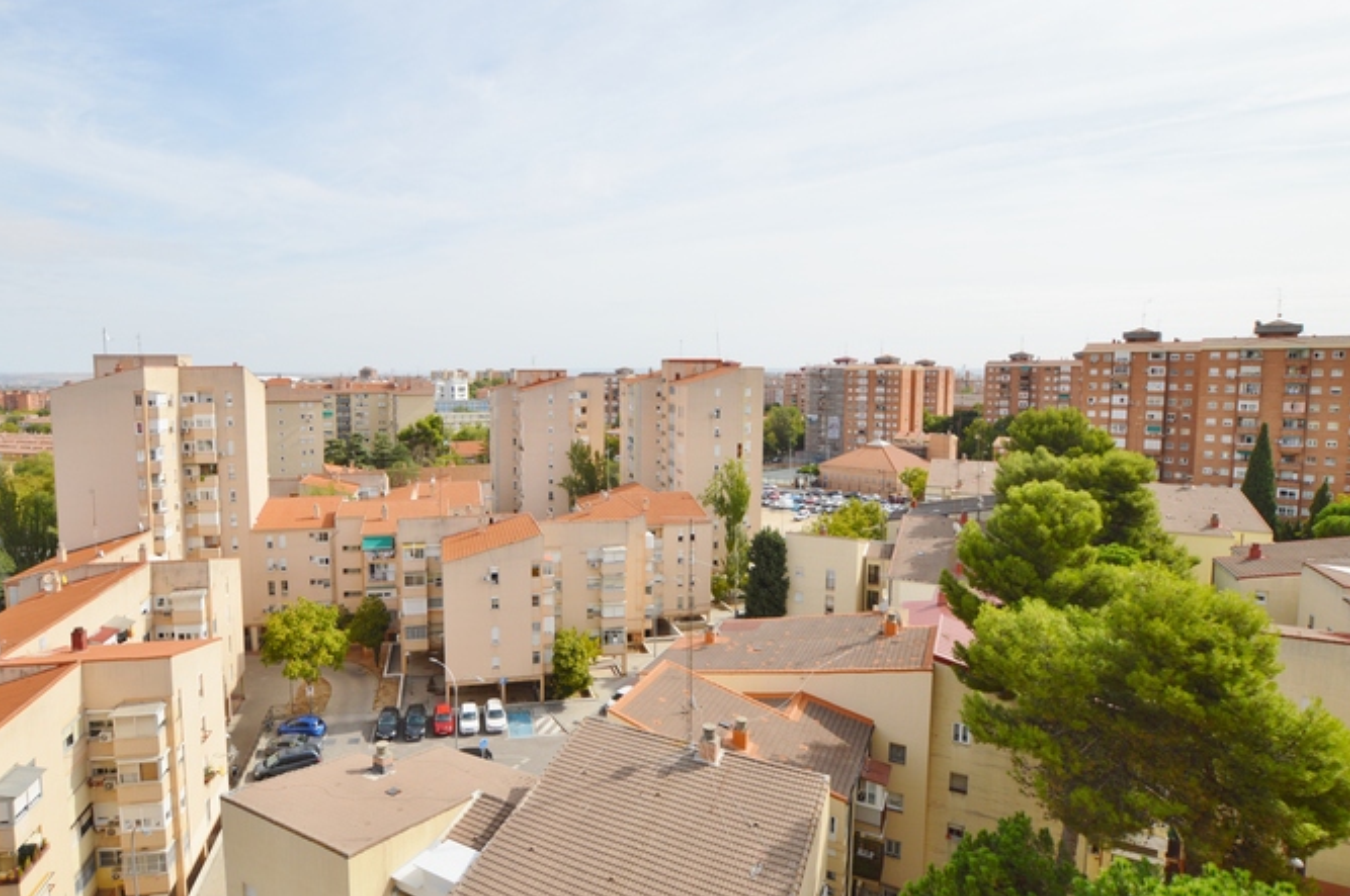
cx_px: 581
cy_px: 431
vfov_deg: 67.2
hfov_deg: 89.5
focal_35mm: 18
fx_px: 674
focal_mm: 10
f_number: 8
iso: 100
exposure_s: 1/250
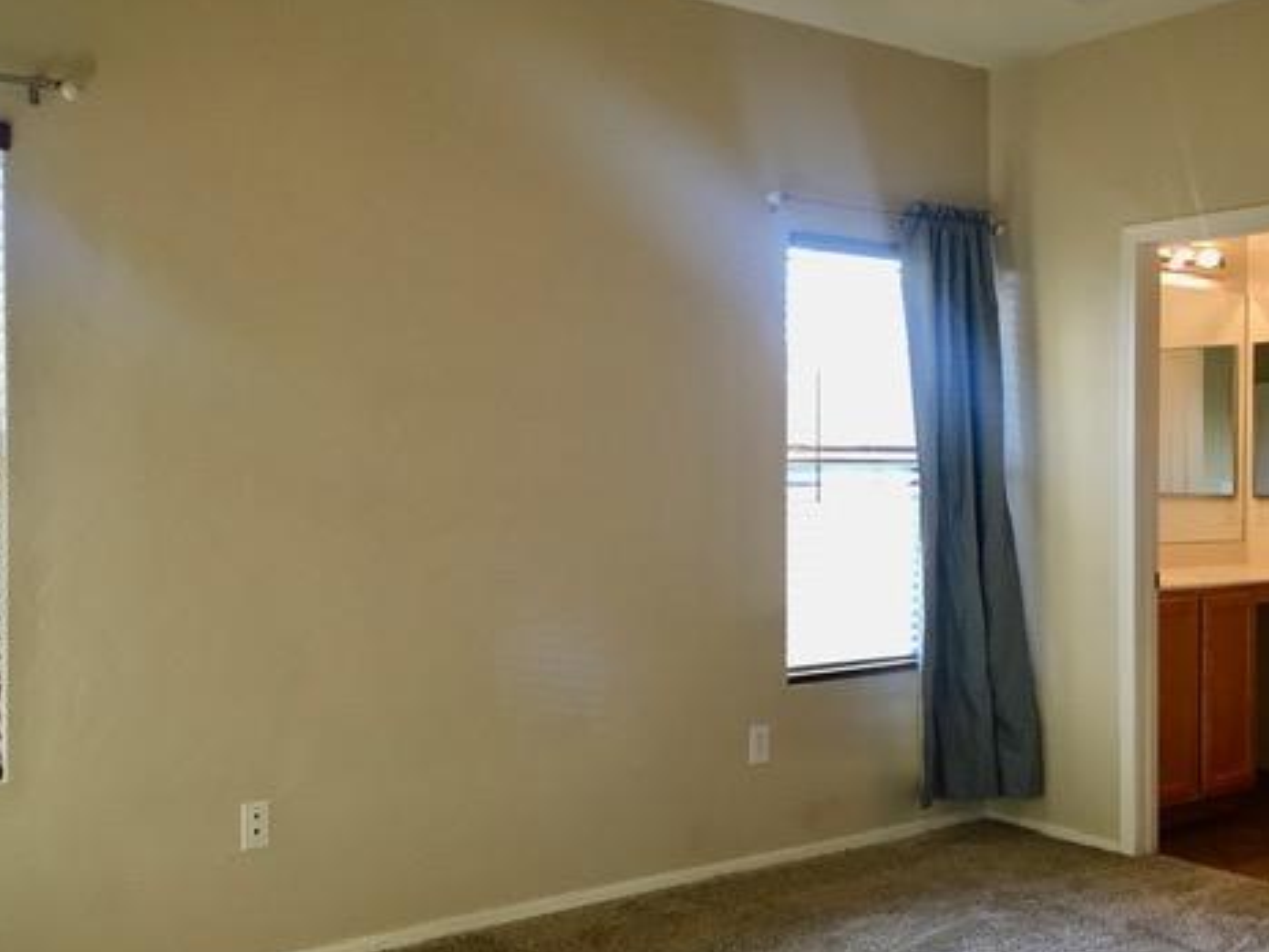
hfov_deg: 46.7
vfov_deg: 36.0
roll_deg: -0.3
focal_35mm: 40
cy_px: 498
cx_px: 714
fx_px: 1466
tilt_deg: -1.0
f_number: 2.2
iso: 40
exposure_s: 1/30
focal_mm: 4.15
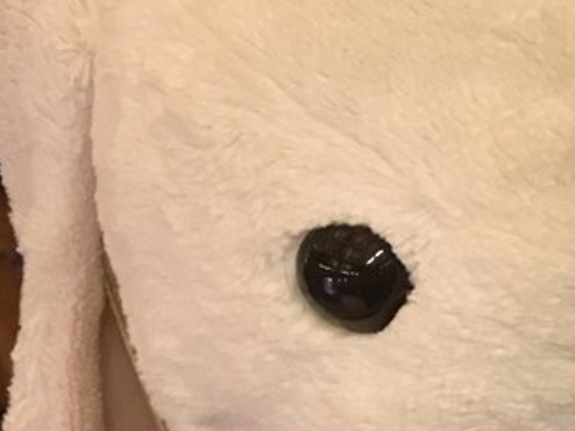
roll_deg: +5.9
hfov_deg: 14.5
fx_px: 1909
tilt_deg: -35.2
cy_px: 327
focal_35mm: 115
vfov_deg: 12.8
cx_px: 1116
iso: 160
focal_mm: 4.15
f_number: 2.2
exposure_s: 1/8
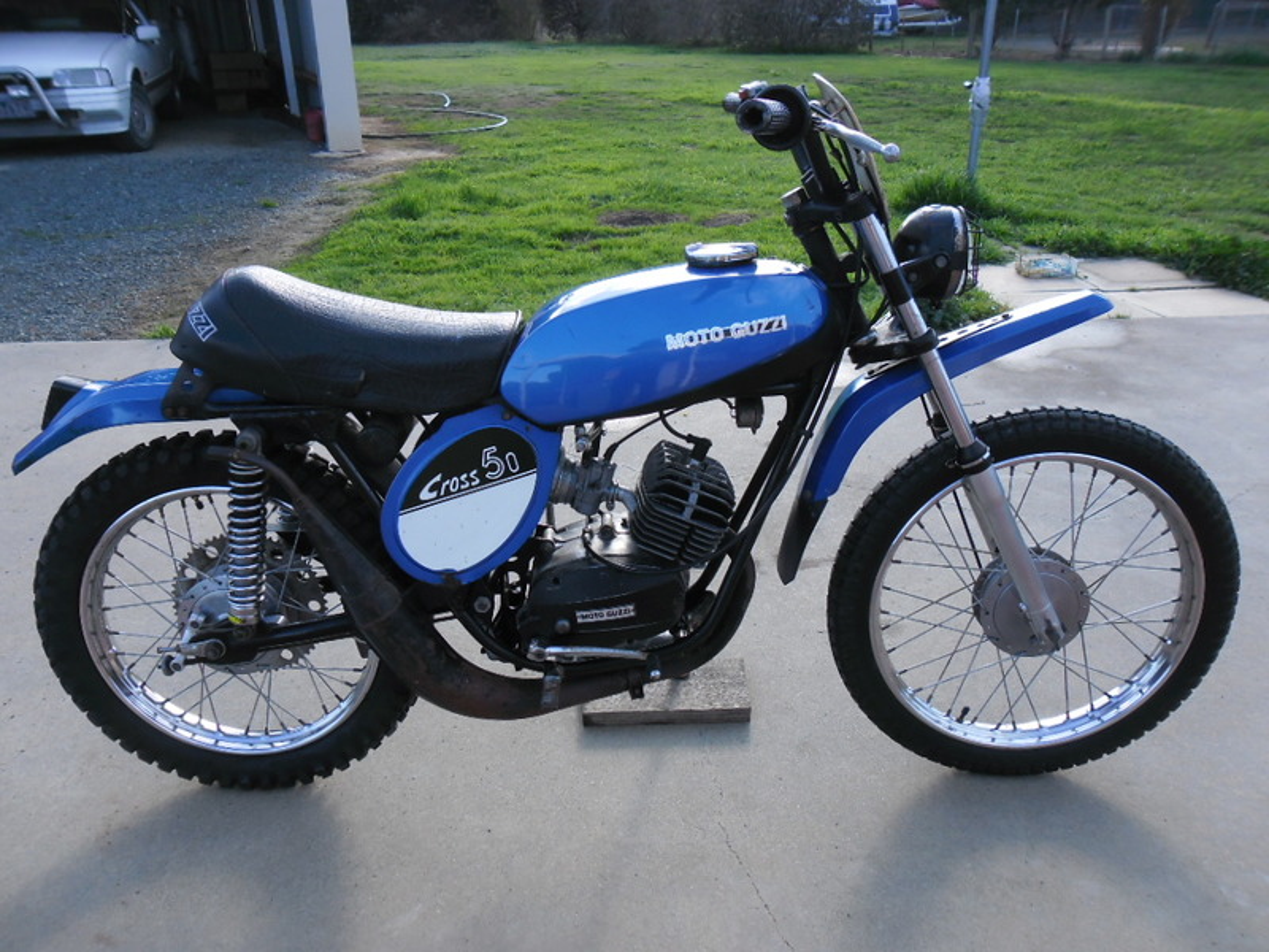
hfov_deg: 65.3
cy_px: 476
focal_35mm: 27
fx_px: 990
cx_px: 634
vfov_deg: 51.4
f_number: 3.5
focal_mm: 4.9
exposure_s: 1/165
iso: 80
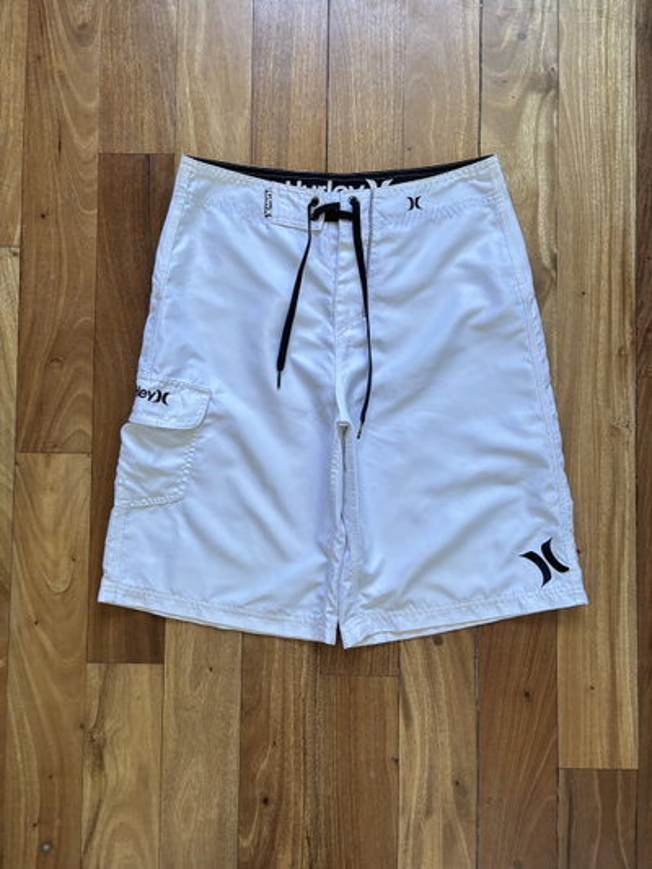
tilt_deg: -87.1
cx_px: 326
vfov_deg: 67.3
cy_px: 434
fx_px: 653
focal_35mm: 26
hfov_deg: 53.1
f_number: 1.6
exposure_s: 1/60
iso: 250
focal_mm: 5.96
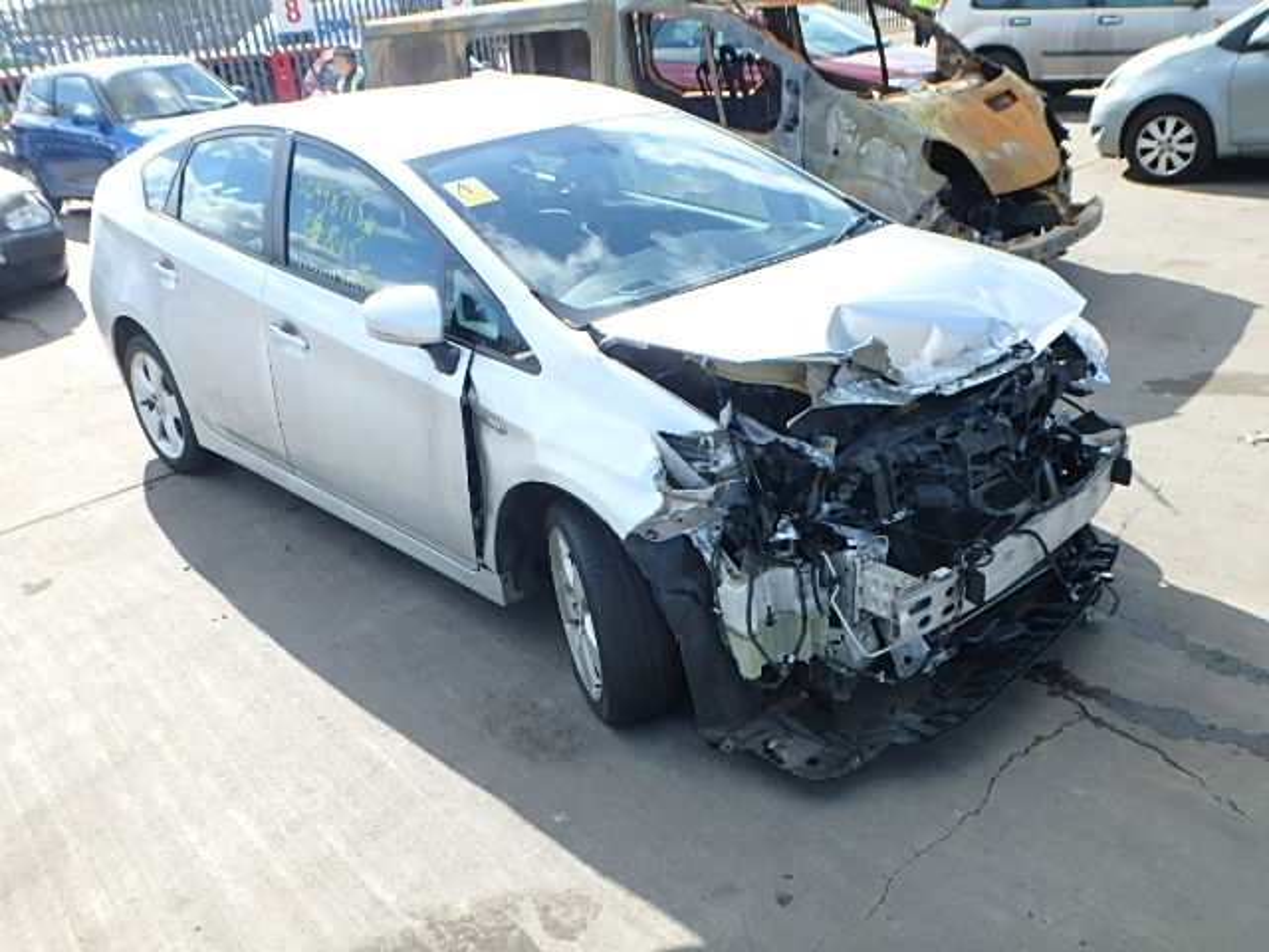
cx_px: 634
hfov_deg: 61.7
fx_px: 1063
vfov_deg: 48.2
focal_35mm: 29
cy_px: 476
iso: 125
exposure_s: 1/250
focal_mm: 5.2
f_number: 4.6
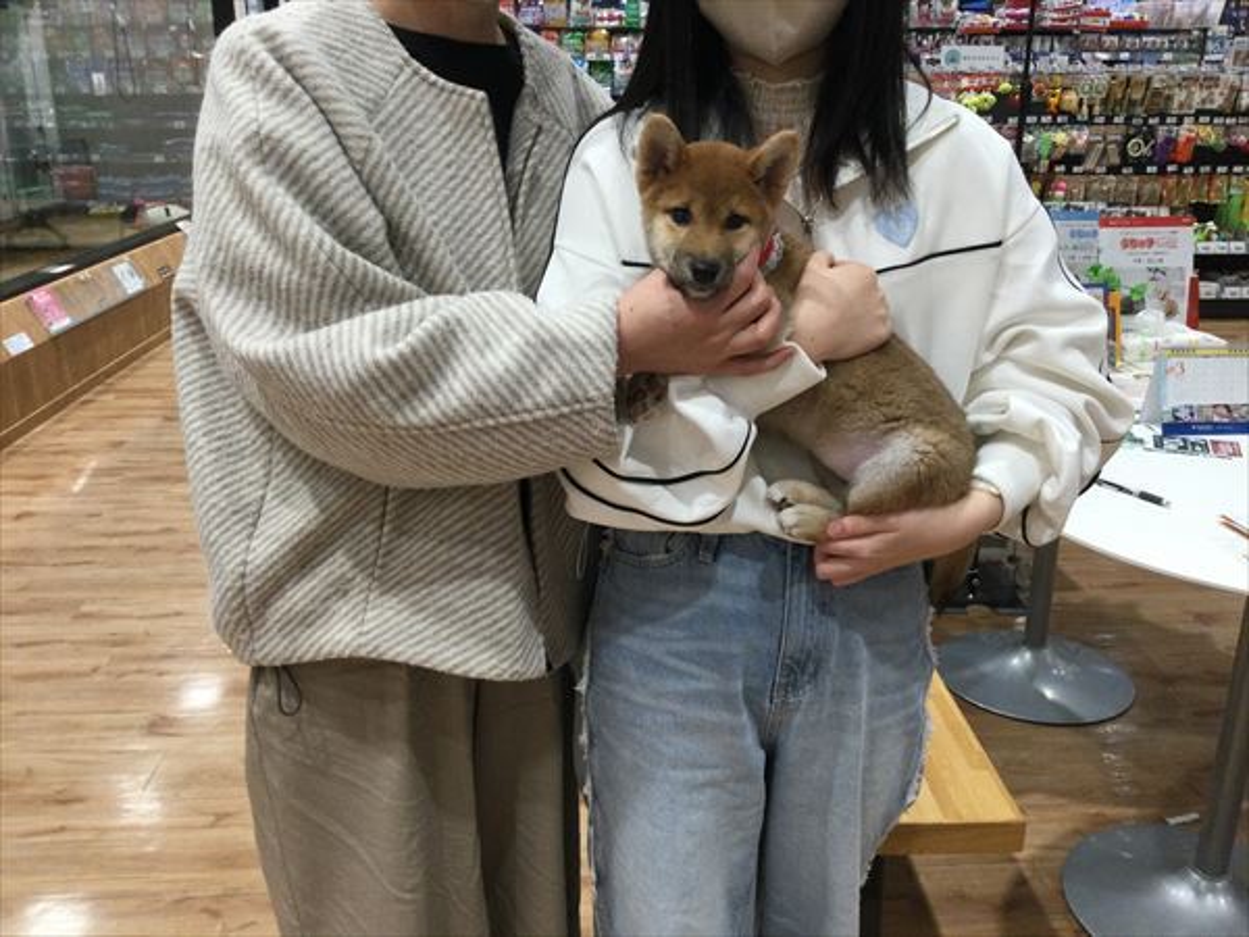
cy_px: 468
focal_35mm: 31
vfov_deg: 45.4
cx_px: 624
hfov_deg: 58.4
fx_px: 1119
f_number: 2.4
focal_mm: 3.3
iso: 40
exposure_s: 1/30
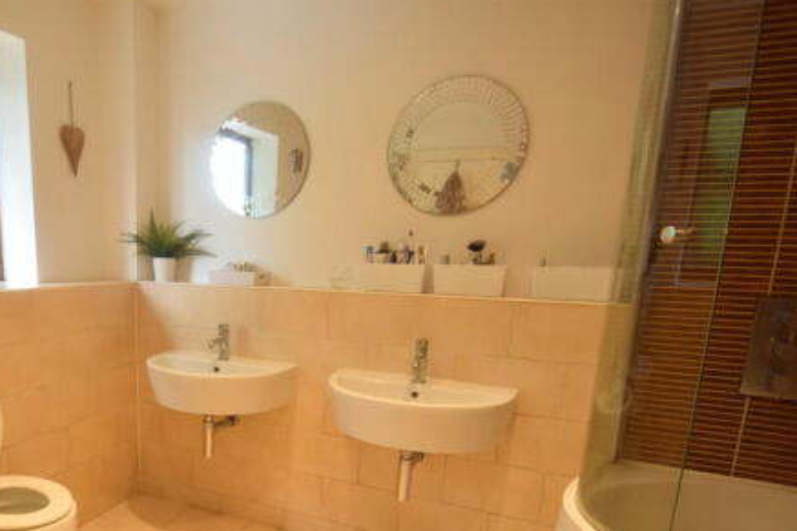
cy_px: 357
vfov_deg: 50.7
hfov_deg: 68.7
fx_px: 548
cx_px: 229
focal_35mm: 25
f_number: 4
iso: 560
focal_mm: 11
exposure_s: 1/60
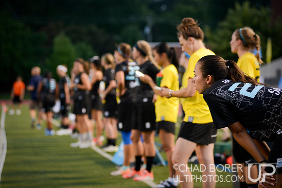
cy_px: 94
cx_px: 141
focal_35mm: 120
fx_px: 940
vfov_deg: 11.4
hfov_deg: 17.1
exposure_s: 1/250
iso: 1600
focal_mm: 120
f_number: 3.5
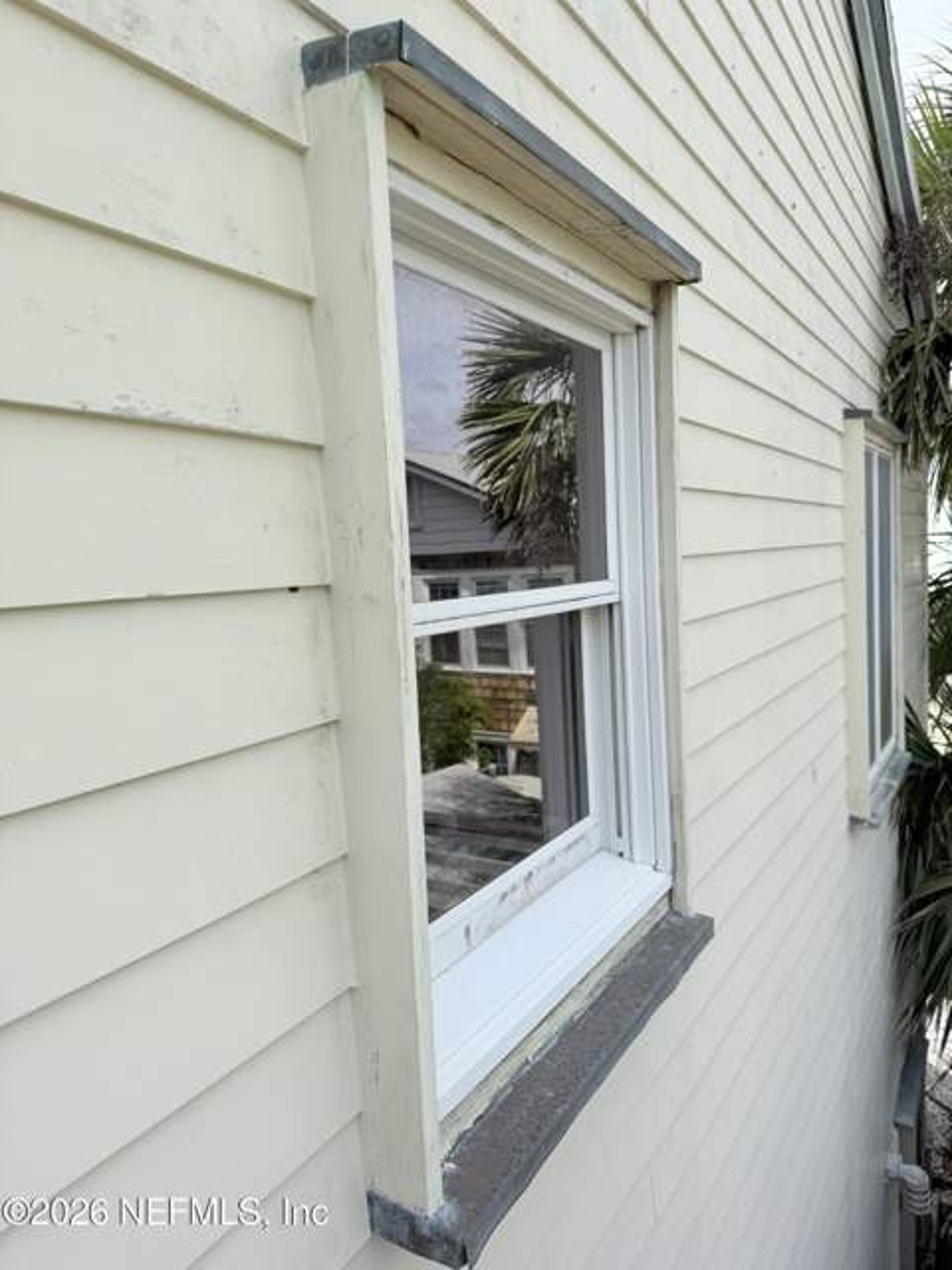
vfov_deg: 71.6
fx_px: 880
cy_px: 635
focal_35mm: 24
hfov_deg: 56.8
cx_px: 476
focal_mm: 6.76
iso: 80
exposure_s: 1/2907
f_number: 1.78
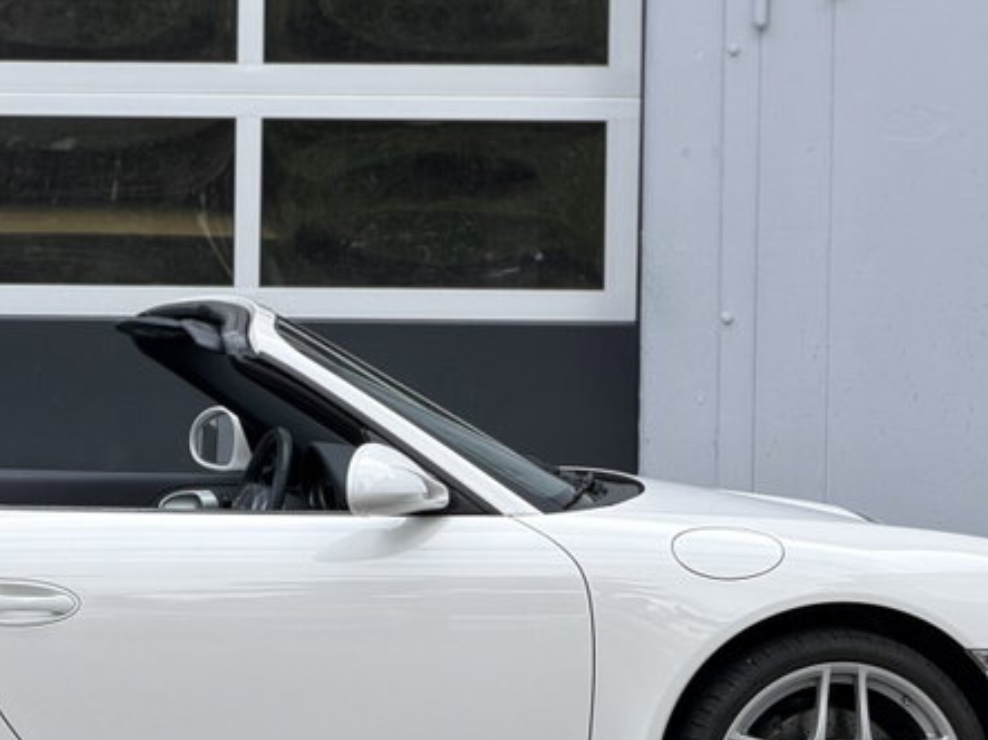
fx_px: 6591
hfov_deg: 8.6
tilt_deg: -0.8
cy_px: 622
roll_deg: -0.4
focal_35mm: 231
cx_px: 174
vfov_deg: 6.4
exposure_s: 1/183
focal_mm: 16.89
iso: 50
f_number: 2.8
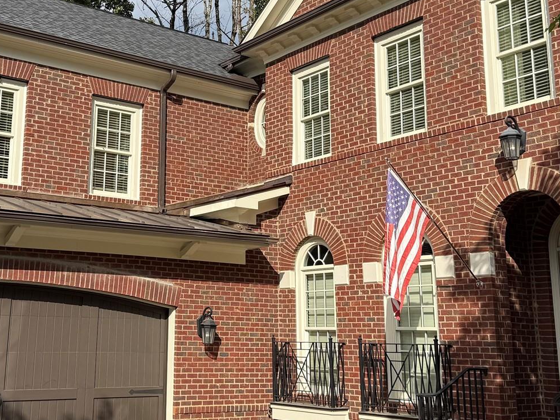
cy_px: 142
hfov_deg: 37.9
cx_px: 203
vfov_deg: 28.9
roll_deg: -2.1
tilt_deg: +14.4
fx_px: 809
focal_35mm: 50
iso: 80
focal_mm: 6.76
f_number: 1.78
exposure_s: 1/4673
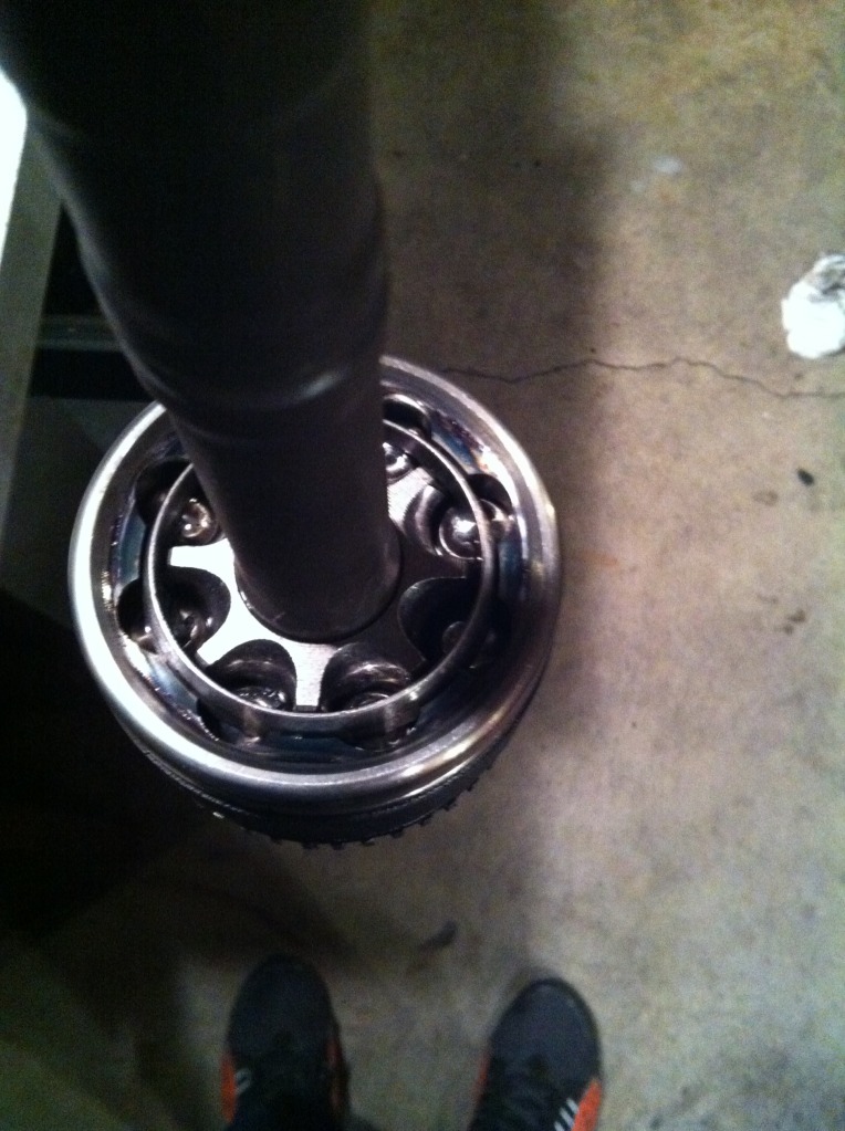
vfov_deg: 52.7
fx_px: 1142
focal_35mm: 35
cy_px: 566
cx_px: 422
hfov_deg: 40.6
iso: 1000
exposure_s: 1/15
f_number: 2.8
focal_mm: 3.9
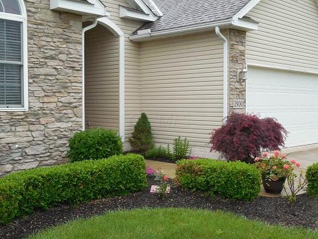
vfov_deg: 33.6
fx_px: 395
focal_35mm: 43
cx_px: 159
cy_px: 120
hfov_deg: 43.8
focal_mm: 7.8
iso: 125
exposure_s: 1/160
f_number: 3.9
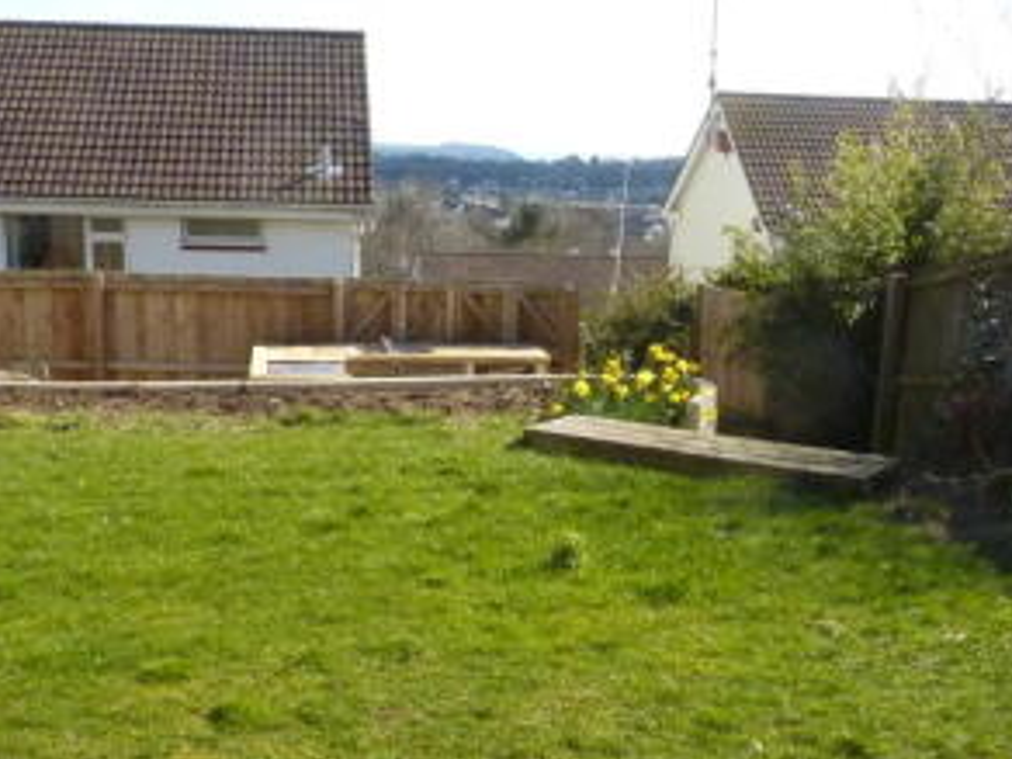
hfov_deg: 38.2
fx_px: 1462
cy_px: 577
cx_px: 480
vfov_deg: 28.6
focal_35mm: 50
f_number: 5.6
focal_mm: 4.1
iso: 400
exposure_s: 1/800
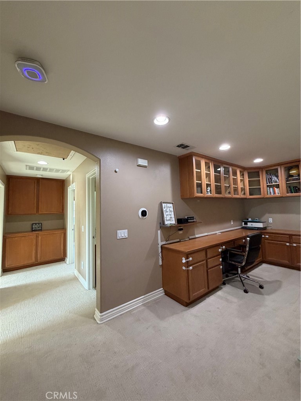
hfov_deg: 85.7
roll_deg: +1.5
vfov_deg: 102.1
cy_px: 200
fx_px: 162
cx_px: 150
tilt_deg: +4.6
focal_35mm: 14
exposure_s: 1/60
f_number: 2.2
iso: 250
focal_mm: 2.22
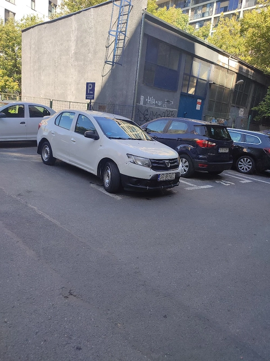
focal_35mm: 25
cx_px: 135
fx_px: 260
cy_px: 180
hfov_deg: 54.9
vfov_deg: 69.4
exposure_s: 1/250
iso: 50
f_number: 1.9
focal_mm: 6.04
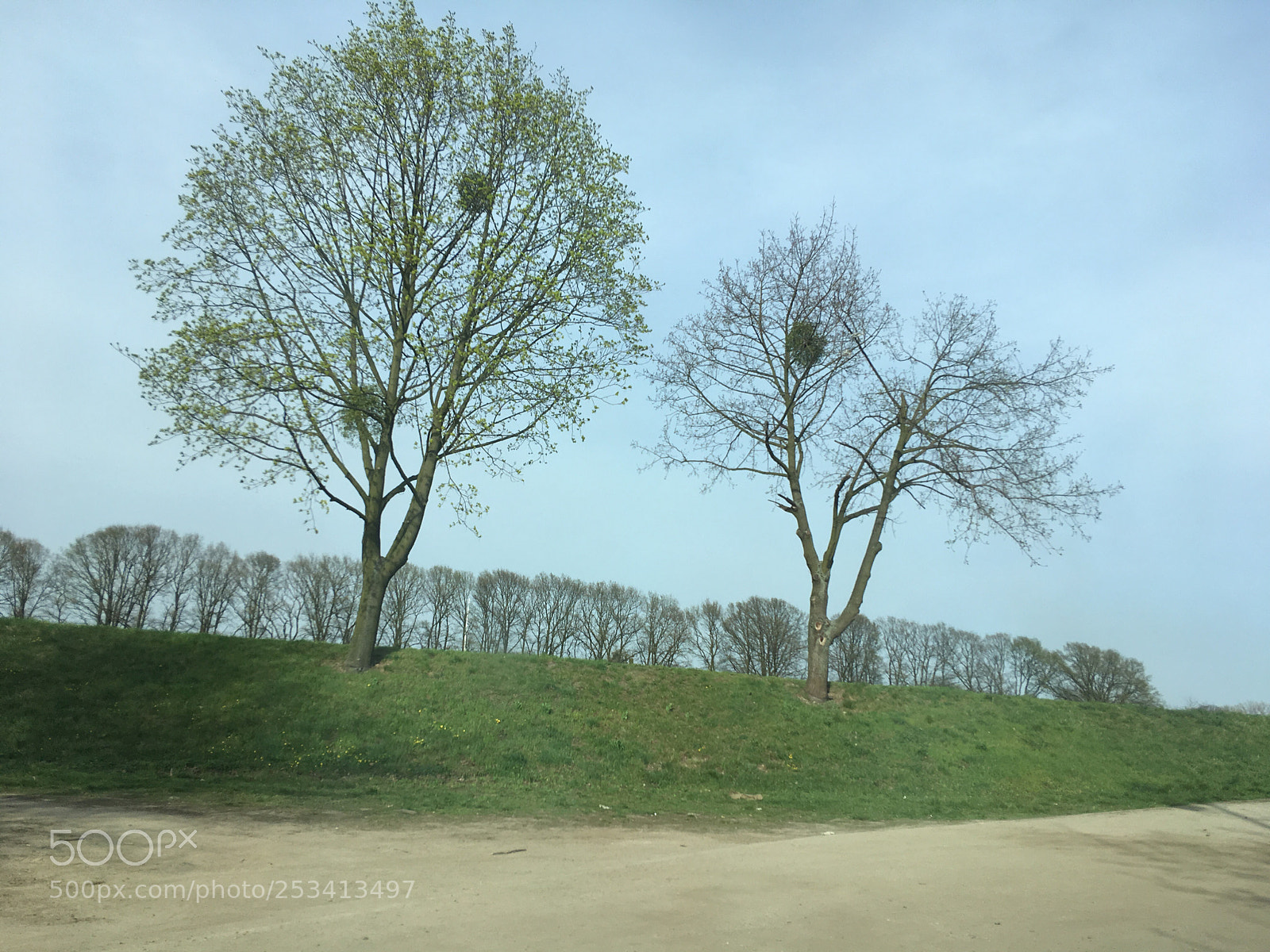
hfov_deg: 61.7
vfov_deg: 48.2
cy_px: 476
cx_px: 635
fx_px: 1064
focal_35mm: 29
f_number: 2.2
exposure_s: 1/1083
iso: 25
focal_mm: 4.15
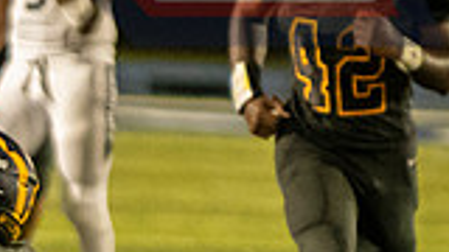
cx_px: -322
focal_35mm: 1542
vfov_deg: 0.8
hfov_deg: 1.4
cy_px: 254
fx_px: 18359
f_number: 2.8
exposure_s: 1/1250
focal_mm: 200
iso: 10000
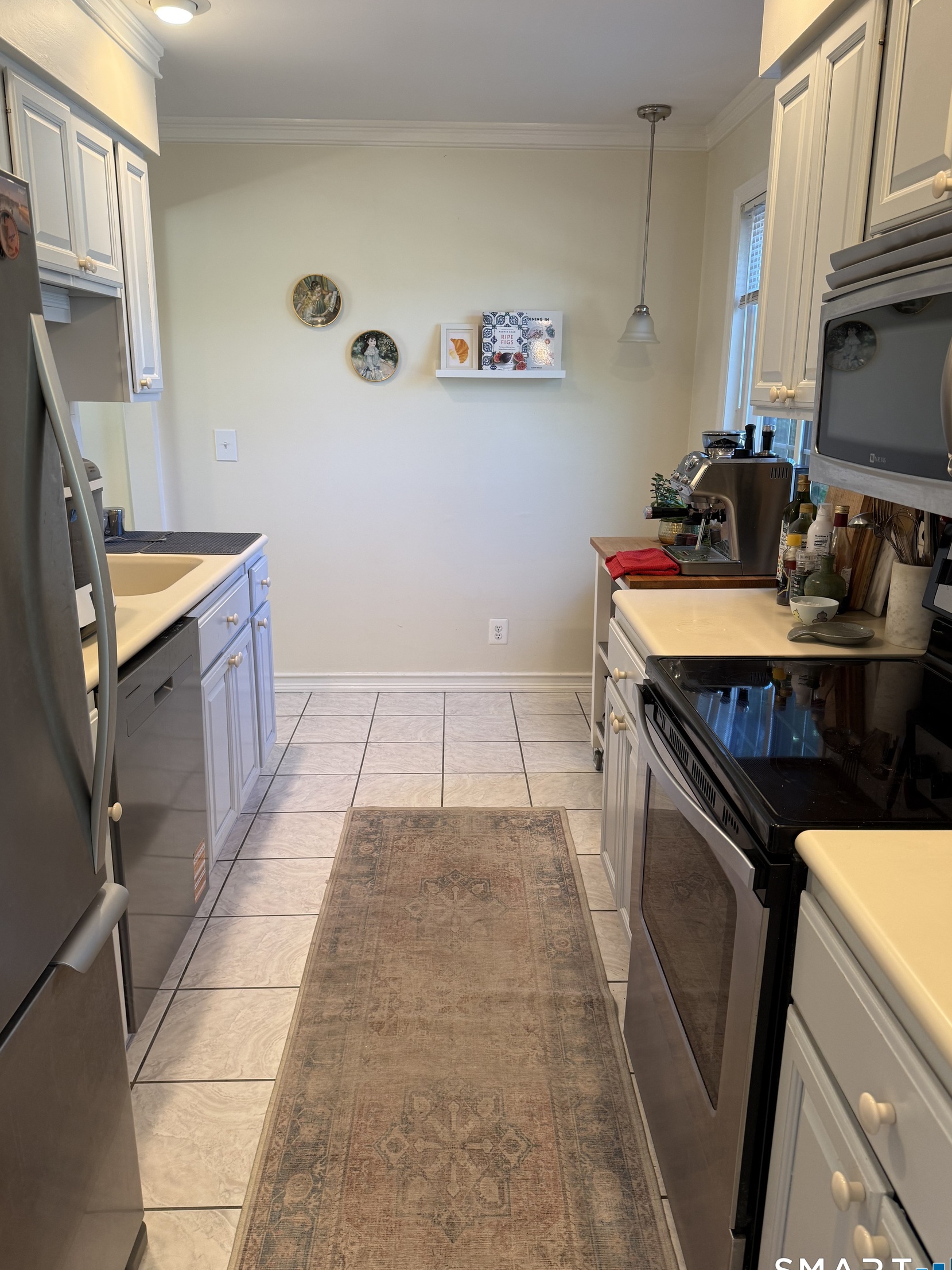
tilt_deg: -14.9
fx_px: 917
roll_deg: -1.1
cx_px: 479
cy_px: 634
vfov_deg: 69.4
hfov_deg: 54.9
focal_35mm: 25
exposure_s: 1/60
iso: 125
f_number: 1.78
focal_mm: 6.76
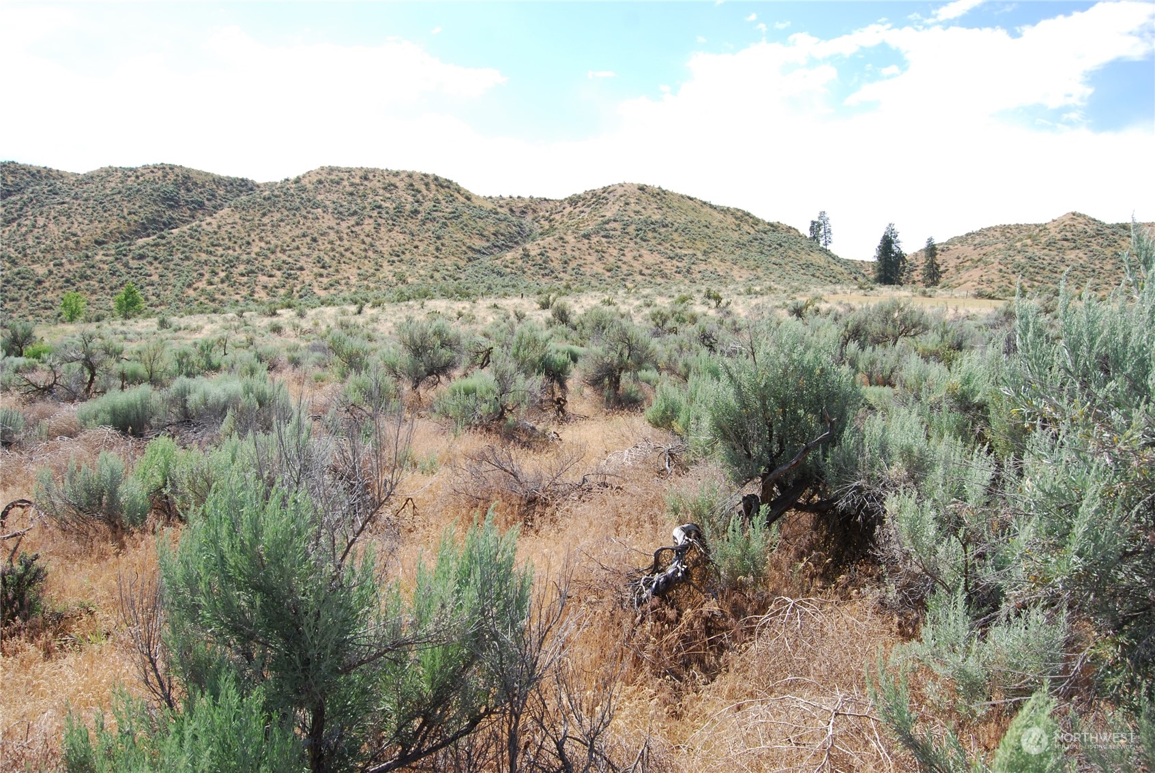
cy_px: 386
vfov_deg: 48.0
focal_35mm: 27
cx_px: 578
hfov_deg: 67.3
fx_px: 867
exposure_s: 1/250
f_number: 9
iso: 200
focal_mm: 18
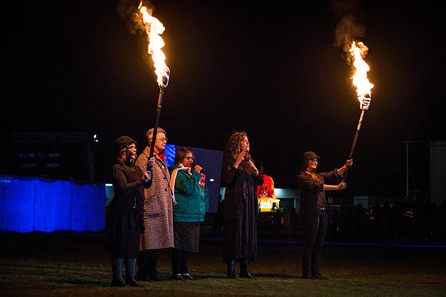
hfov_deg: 20.8
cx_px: 223
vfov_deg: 14.0
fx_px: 1214
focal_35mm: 98
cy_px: 148
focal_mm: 98
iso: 900
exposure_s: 1/125
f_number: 3.3
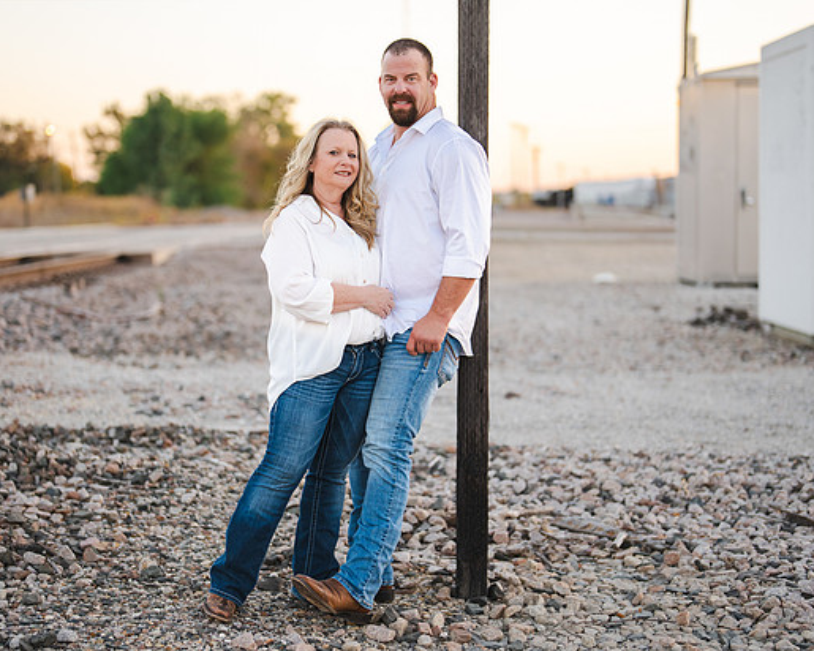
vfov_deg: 22.8
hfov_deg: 28.3
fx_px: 1614
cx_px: 360
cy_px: 337
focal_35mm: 67
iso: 320
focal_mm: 50
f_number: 1.2
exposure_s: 1/1000
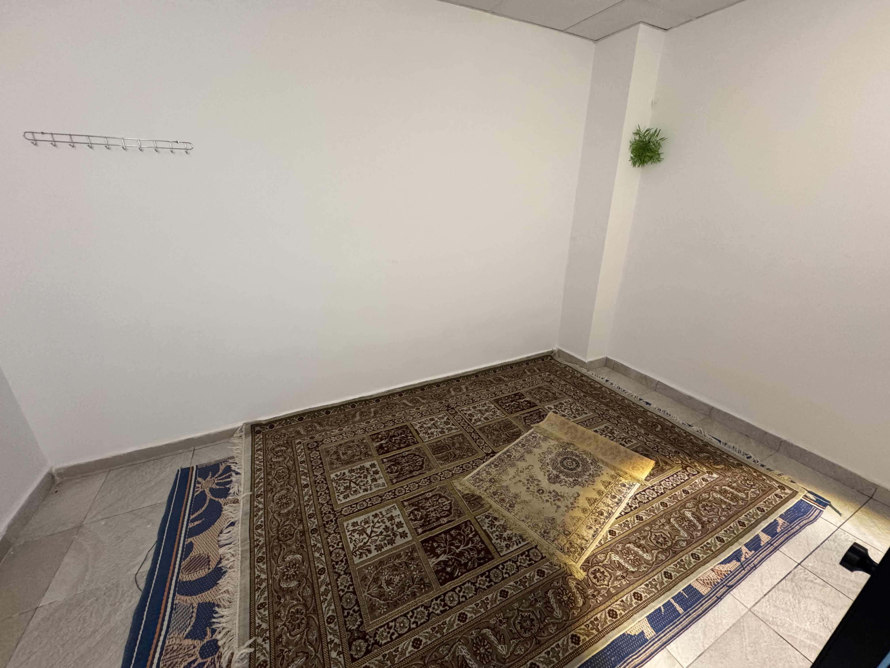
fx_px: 360
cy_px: 334
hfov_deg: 102.1
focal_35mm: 14
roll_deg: +0.1
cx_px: 445
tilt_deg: -21.7
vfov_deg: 85.7
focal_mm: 2.22
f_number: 2.2
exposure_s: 1/50
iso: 500
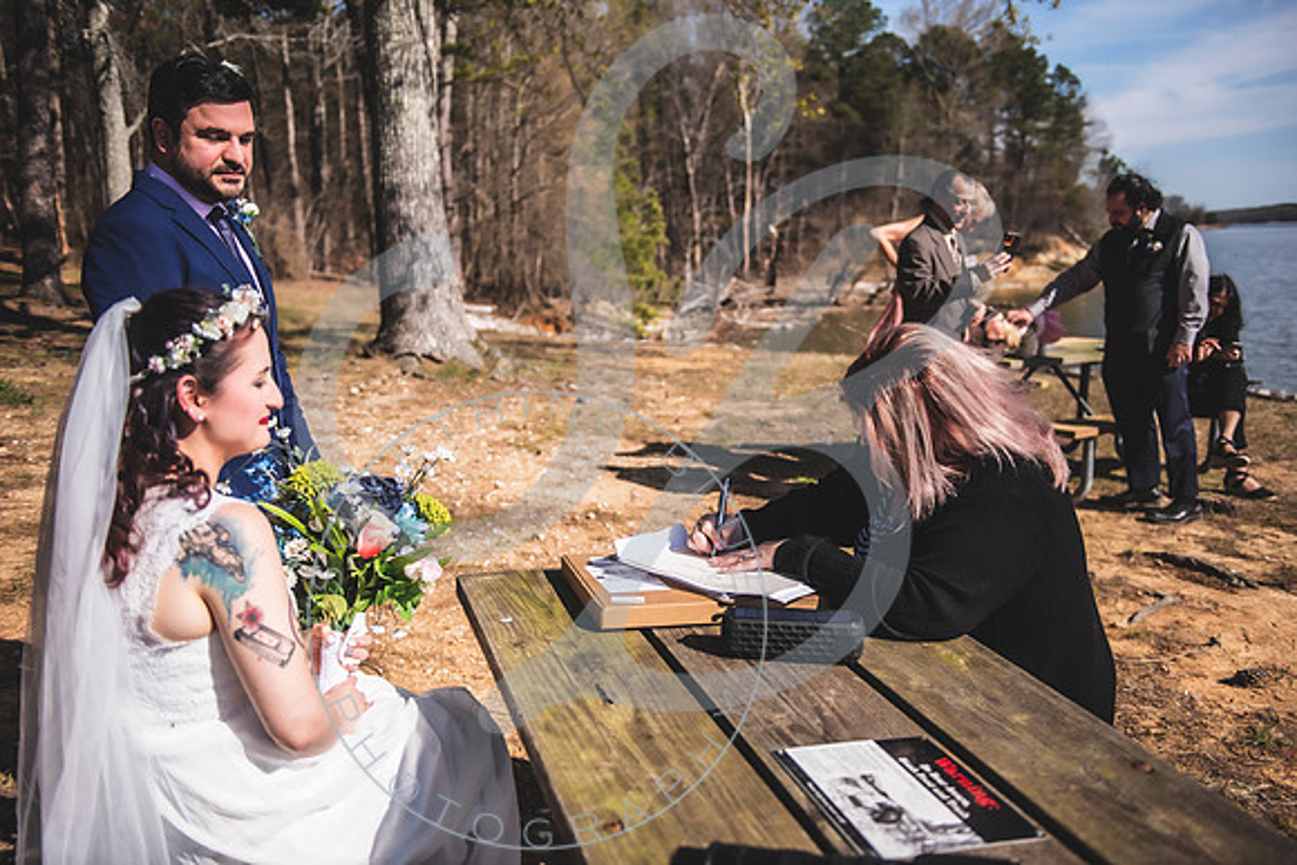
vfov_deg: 38.9
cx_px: 648
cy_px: 432
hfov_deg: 55.8
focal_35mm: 34
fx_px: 1225
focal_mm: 34
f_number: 2.8
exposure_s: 1/2500
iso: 100
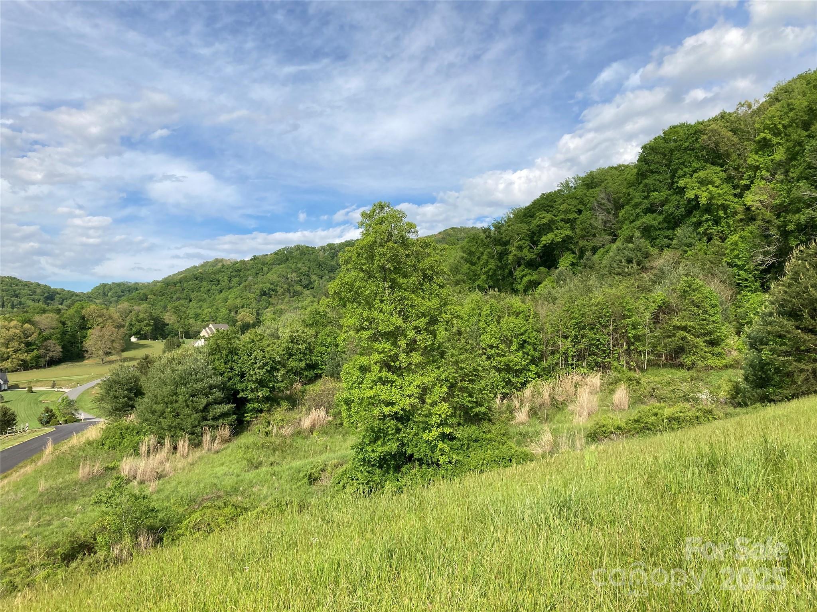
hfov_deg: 63.4
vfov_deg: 49.7
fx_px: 661
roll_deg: -1.4
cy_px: 306
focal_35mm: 28
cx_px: 408
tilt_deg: +4.7
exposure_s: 1/1845
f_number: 1.8
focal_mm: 3.99
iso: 20
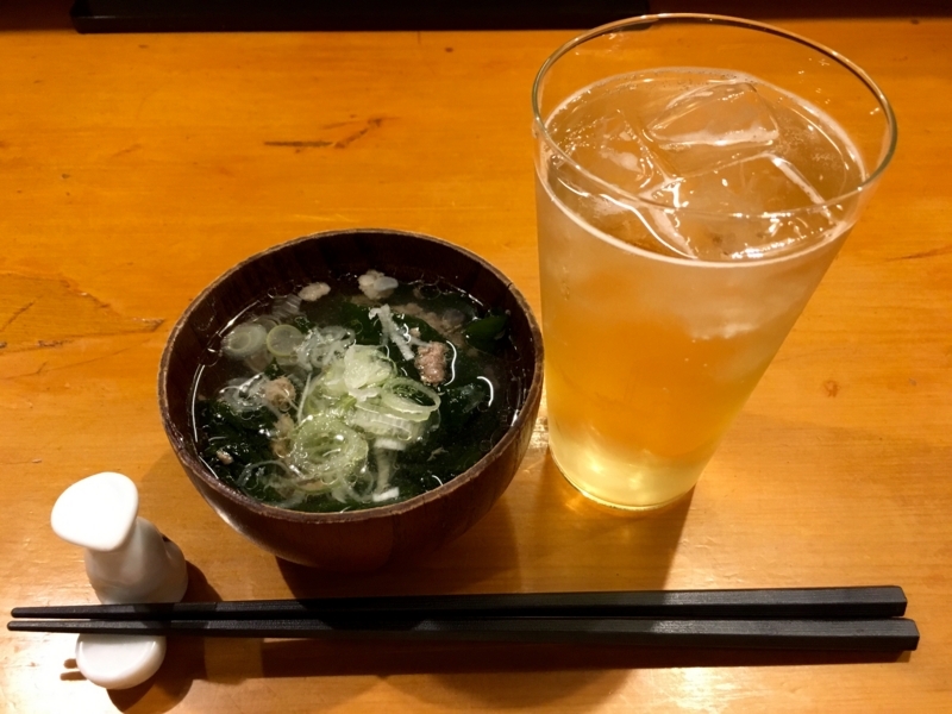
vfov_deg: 48.2
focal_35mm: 29
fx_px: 798
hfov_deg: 61.7
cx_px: 476
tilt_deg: -48.9
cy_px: 357
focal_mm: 4.15
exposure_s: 1/30
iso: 160
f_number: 2.2
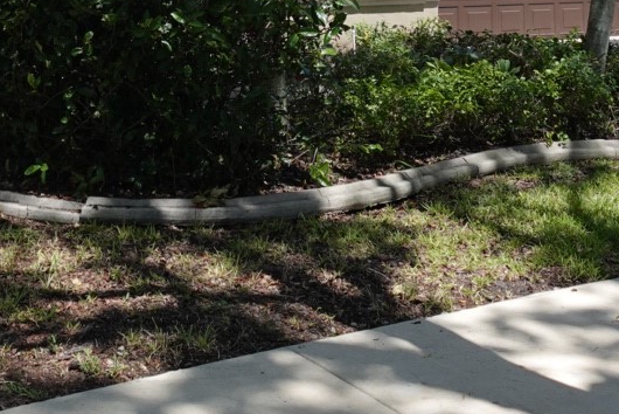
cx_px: 207
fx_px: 1049
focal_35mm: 61
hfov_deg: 32.6
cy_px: -74
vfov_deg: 20.9
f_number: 2
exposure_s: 1/2500
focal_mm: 7.6
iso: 125
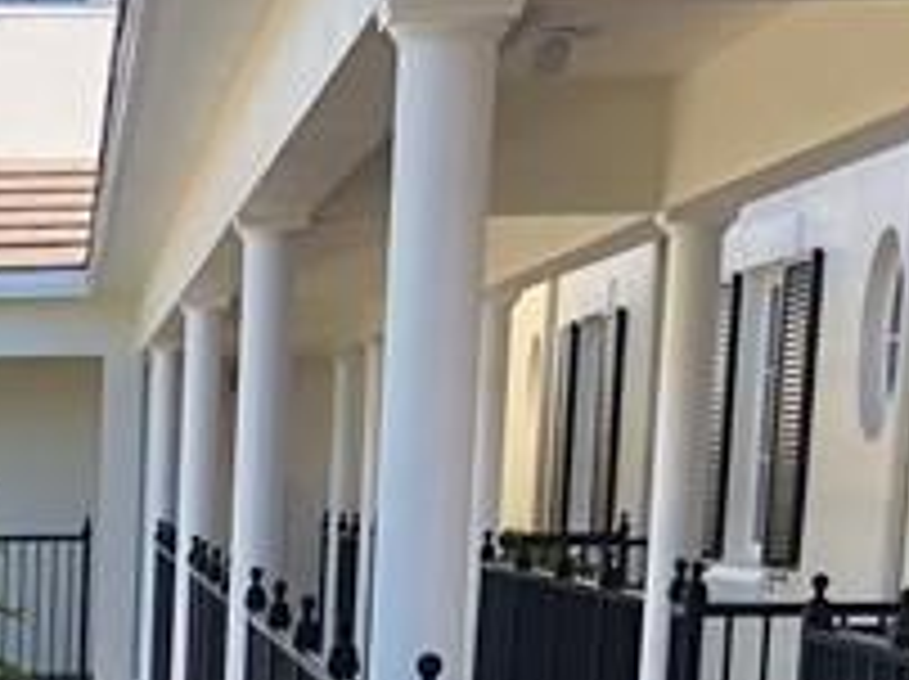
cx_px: -468
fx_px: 3724
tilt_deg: -15.8
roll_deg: +0.0
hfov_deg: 13.1
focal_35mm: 142
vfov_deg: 9.3
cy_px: 1617
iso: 20
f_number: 1.8
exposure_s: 1/305
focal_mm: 3.99
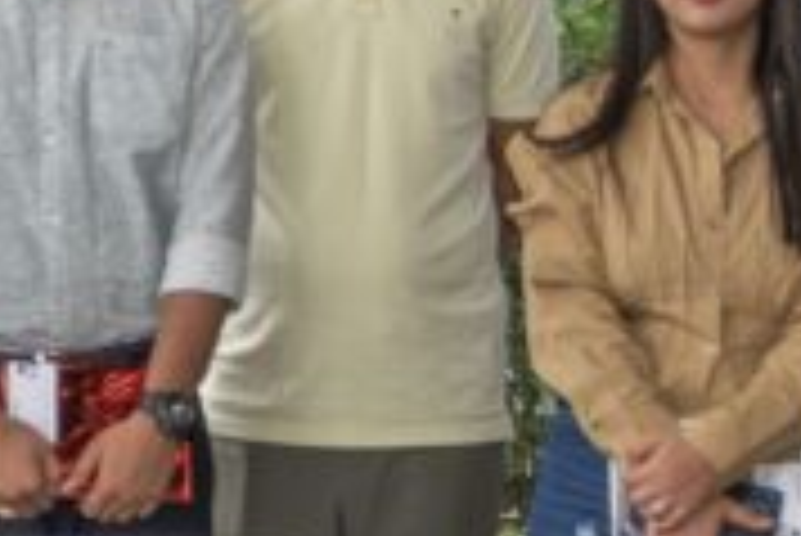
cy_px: 178
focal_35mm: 207
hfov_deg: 9.5
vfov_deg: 6.6
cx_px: -580
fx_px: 4609
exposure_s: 1/200
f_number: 4
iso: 250
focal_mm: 24
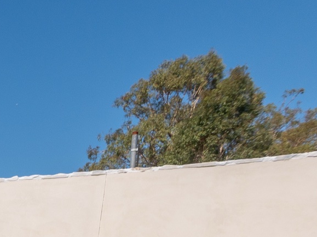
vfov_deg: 18.1
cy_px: 399
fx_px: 623
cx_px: -306
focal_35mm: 68
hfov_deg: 18.8
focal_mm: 16
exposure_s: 1/1250
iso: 400
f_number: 8
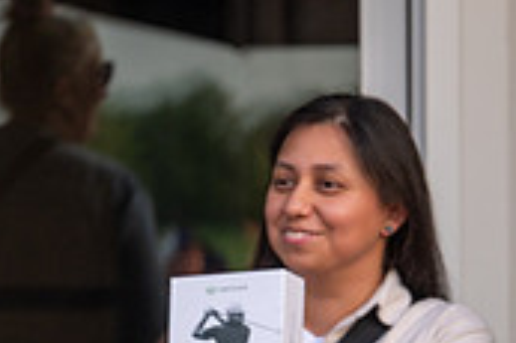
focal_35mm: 268
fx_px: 3838
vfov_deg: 5.1
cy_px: 276
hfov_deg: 7.7
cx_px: 134
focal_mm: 70
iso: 500
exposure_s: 1/500
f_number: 4
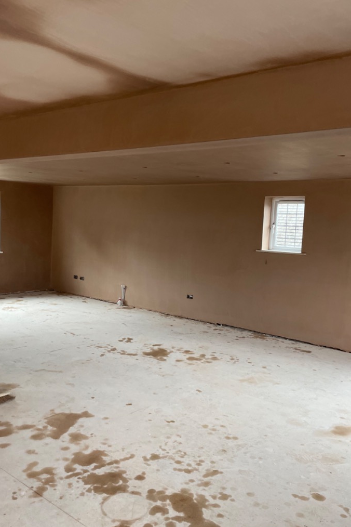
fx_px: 468
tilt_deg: -4.7
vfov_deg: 58.7
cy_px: 262
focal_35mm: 32
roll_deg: -2.7
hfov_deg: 41.1
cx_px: 157
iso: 125
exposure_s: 1/121
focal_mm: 4.2
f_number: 1.6
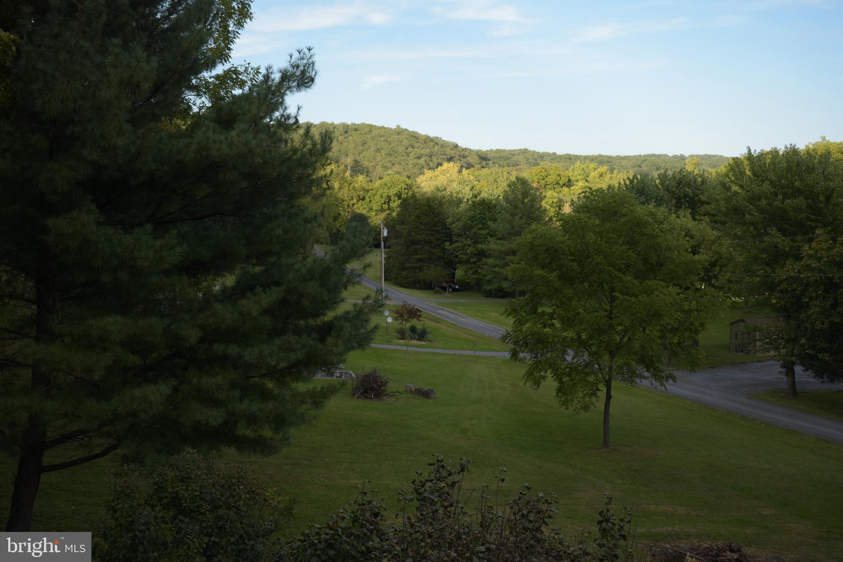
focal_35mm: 40
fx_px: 948
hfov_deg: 47.9
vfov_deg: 33.0
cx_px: 422
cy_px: 281
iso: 200
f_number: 4.5
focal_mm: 27
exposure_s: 1/640
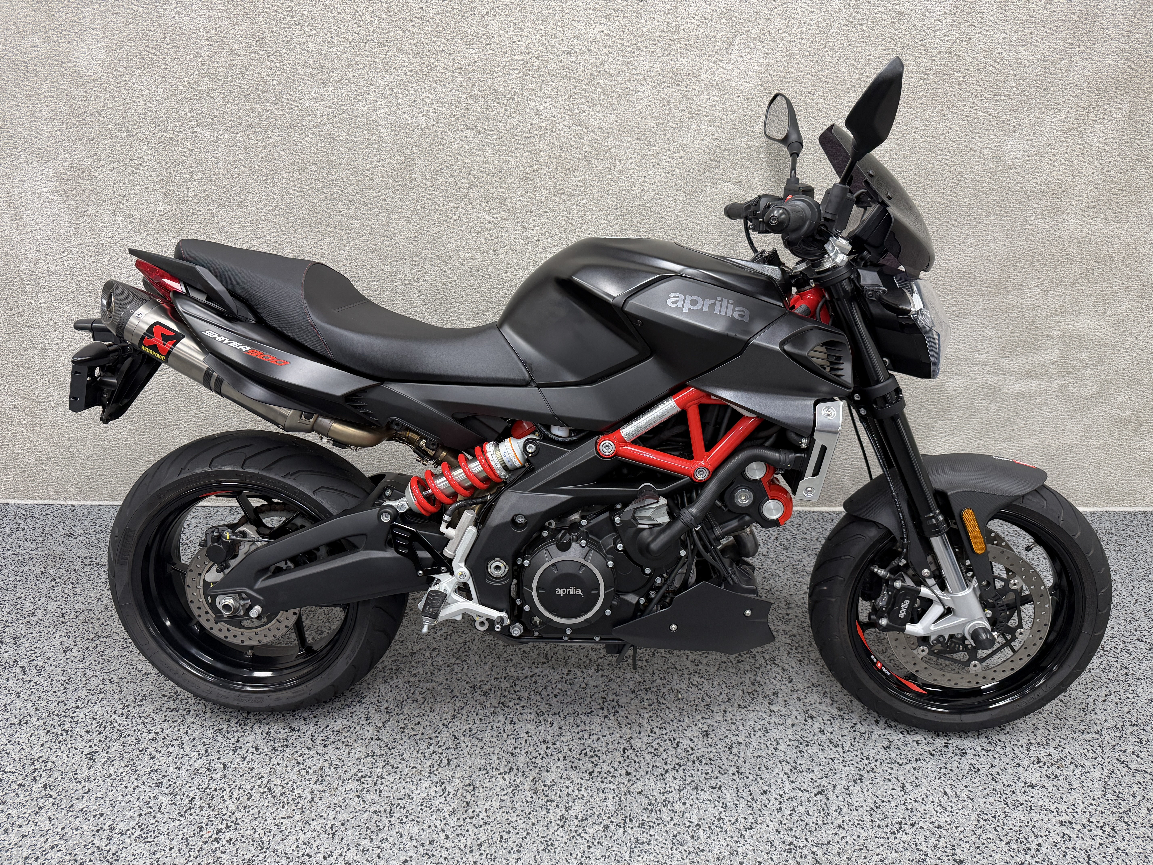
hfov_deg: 71.6
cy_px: 432
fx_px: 799
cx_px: 576
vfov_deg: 56.8
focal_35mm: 24
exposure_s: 1/120
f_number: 1.78
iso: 200
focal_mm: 6.76
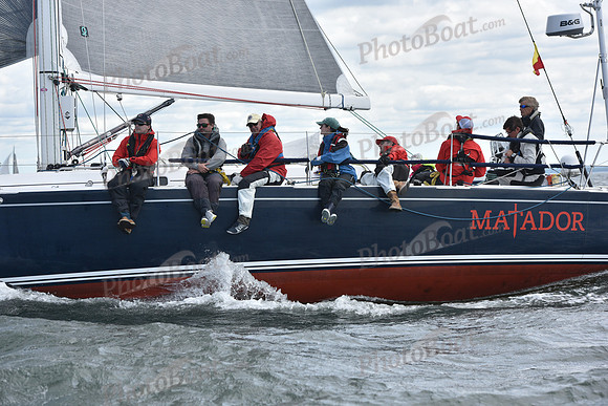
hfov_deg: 20.0
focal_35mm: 102
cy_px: 203
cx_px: 304
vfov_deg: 13.4
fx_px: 1723
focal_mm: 102
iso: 320
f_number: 5.6
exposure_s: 1/1000
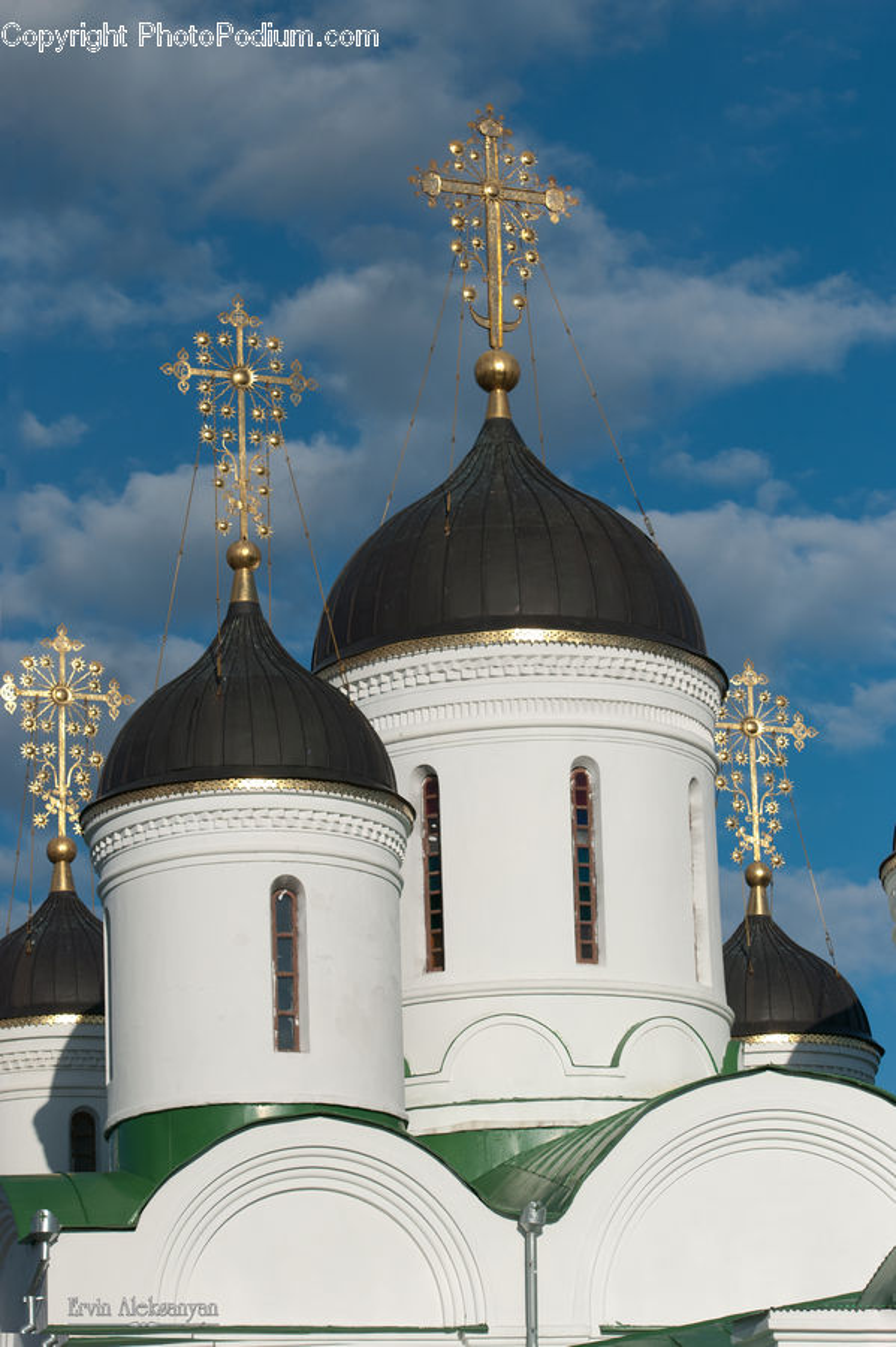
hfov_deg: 11.1
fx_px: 4597
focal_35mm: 123
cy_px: 674
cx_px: 448
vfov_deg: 16.7
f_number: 4
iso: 200
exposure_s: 1/3200
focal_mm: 82
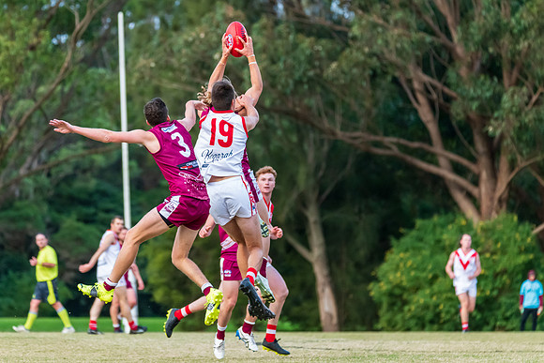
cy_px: 171
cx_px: 256
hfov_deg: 6.4
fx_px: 4841
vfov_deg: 4.3
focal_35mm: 320
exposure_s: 1/1250
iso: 3200
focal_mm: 300
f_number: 5.6
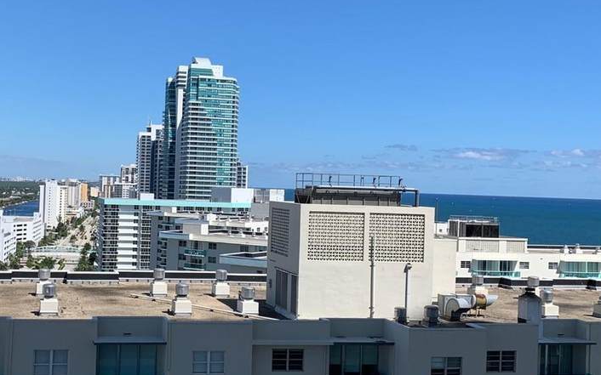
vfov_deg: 25.8
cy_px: 182
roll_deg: -1.9
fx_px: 819
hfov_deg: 39.4
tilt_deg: +3.8
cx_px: 163
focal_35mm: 50
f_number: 1.8
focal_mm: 4.25
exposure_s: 1/3185
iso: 25
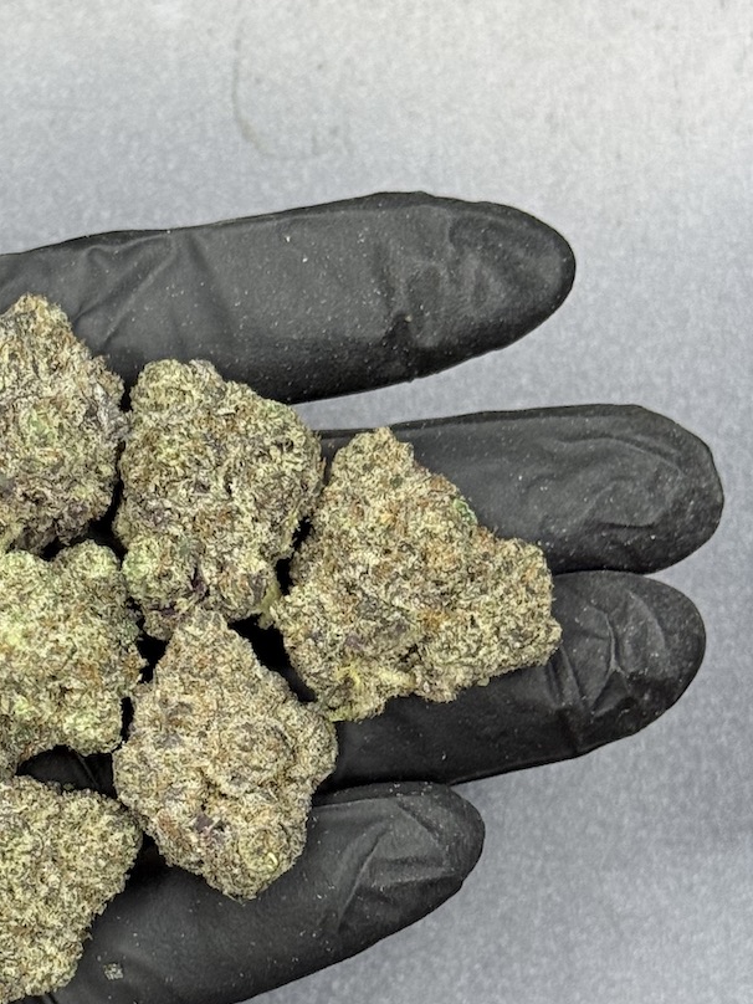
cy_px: 646
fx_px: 3306
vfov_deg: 17.2
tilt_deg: -80.9
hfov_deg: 12.9
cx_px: 78
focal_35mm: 114
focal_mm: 6.76
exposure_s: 1/50
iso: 100
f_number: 1.78
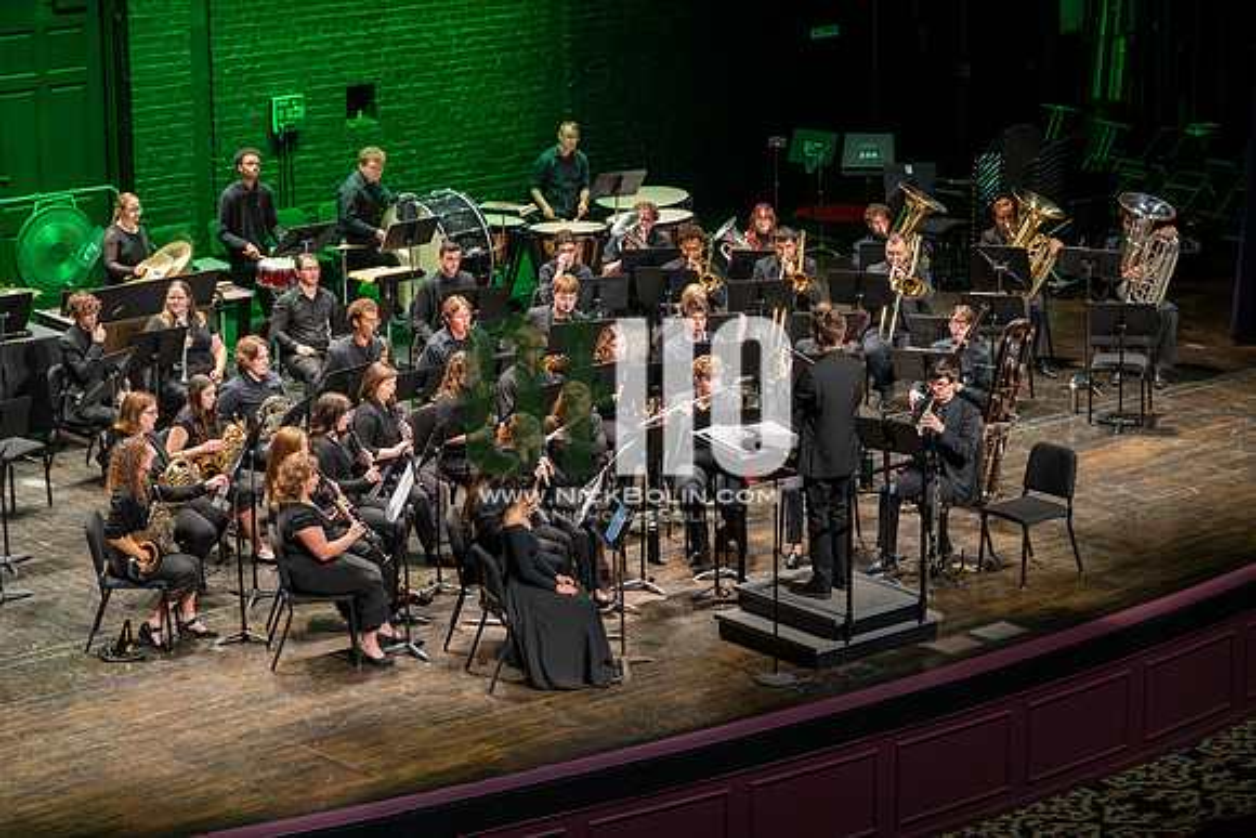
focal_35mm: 99
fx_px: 3455
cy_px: 419
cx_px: 628
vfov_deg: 13.8
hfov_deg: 20.6
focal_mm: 99
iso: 4000
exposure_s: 1/640
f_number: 2.8
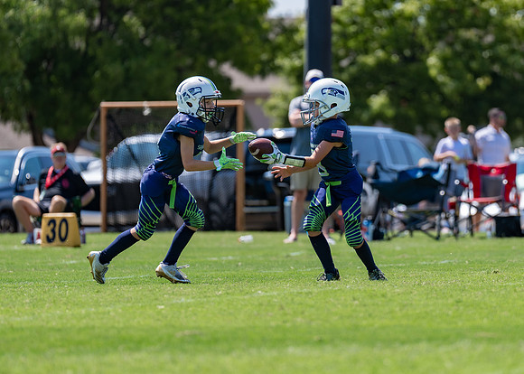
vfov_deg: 4.0
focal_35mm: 356
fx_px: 5299
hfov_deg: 5.7
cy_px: 195
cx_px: 353
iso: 100
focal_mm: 200
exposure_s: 1/1600
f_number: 2.8
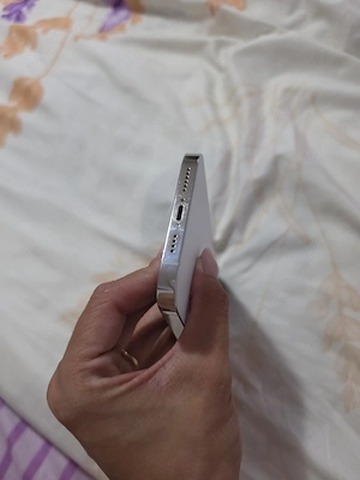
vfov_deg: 73.9
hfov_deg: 58.9
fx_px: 319
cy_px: 240
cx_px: 180
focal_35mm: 23
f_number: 1.4
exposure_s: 1/101
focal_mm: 6.5
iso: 640
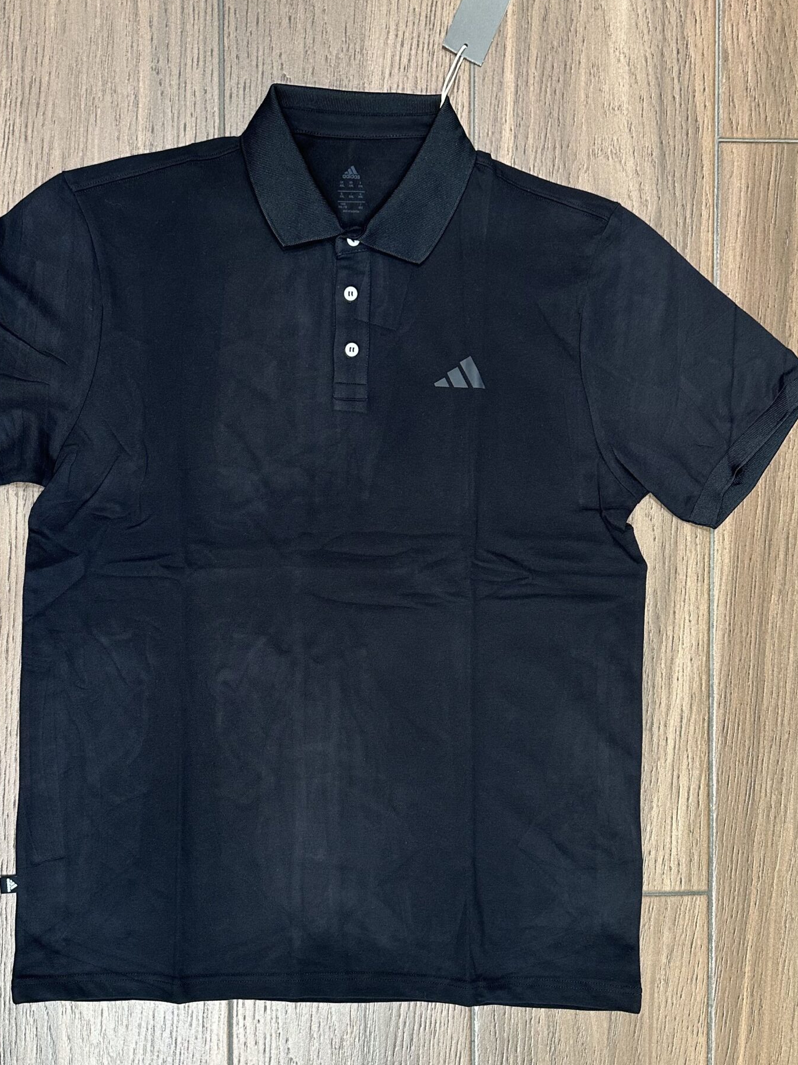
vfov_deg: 53.9
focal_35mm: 34
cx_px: 341
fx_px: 1045
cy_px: 585
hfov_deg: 41.7
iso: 250
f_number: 1.78
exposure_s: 1/50
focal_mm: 6.86
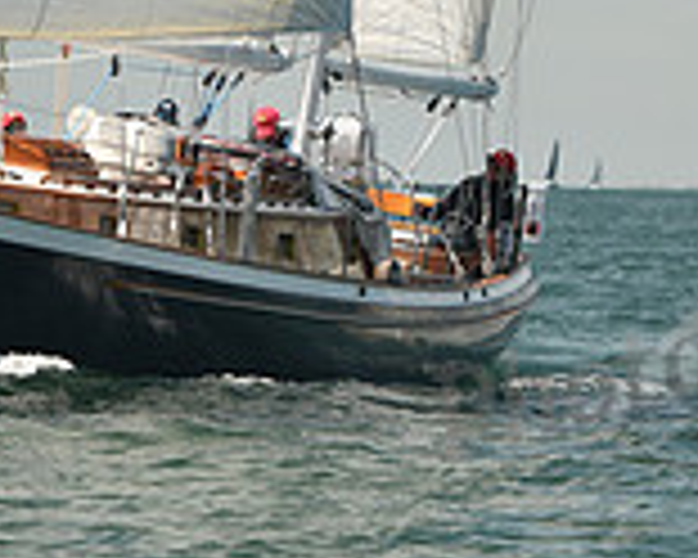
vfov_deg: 3.5
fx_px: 9090
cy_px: 173
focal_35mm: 440
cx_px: 203
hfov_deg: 4.4
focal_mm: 125
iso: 250
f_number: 5
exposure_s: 1/800
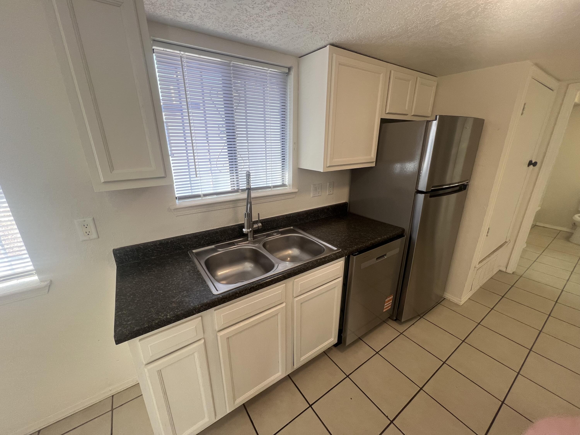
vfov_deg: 89.9
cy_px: 218
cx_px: 290
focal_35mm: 13
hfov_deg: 106.2
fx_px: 218
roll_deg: +0.4
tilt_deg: -19.4
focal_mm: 1.57
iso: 80
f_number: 1.8
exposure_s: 1/120
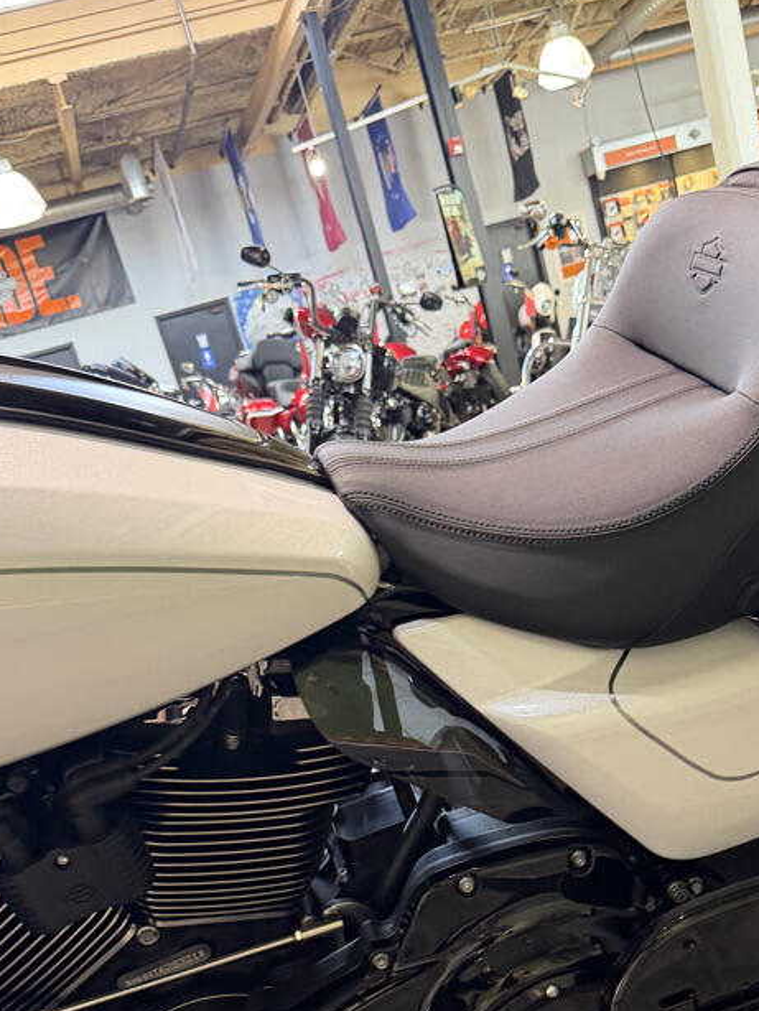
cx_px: 501
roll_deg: +16.5
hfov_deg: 35.7
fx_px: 1169
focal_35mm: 40
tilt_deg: -18.8
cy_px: 780
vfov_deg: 44.9
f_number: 1.78
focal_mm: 6.76
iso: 320
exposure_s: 1/60
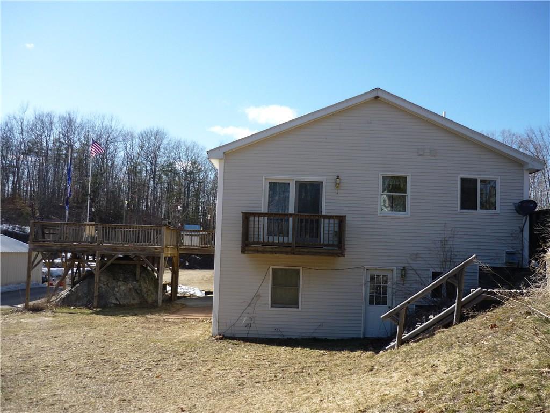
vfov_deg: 42.9
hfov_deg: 55.4
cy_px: 206
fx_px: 524
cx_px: 275
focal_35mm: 33
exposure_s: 1/1000
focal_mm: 5.5
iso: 100
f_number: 2.8
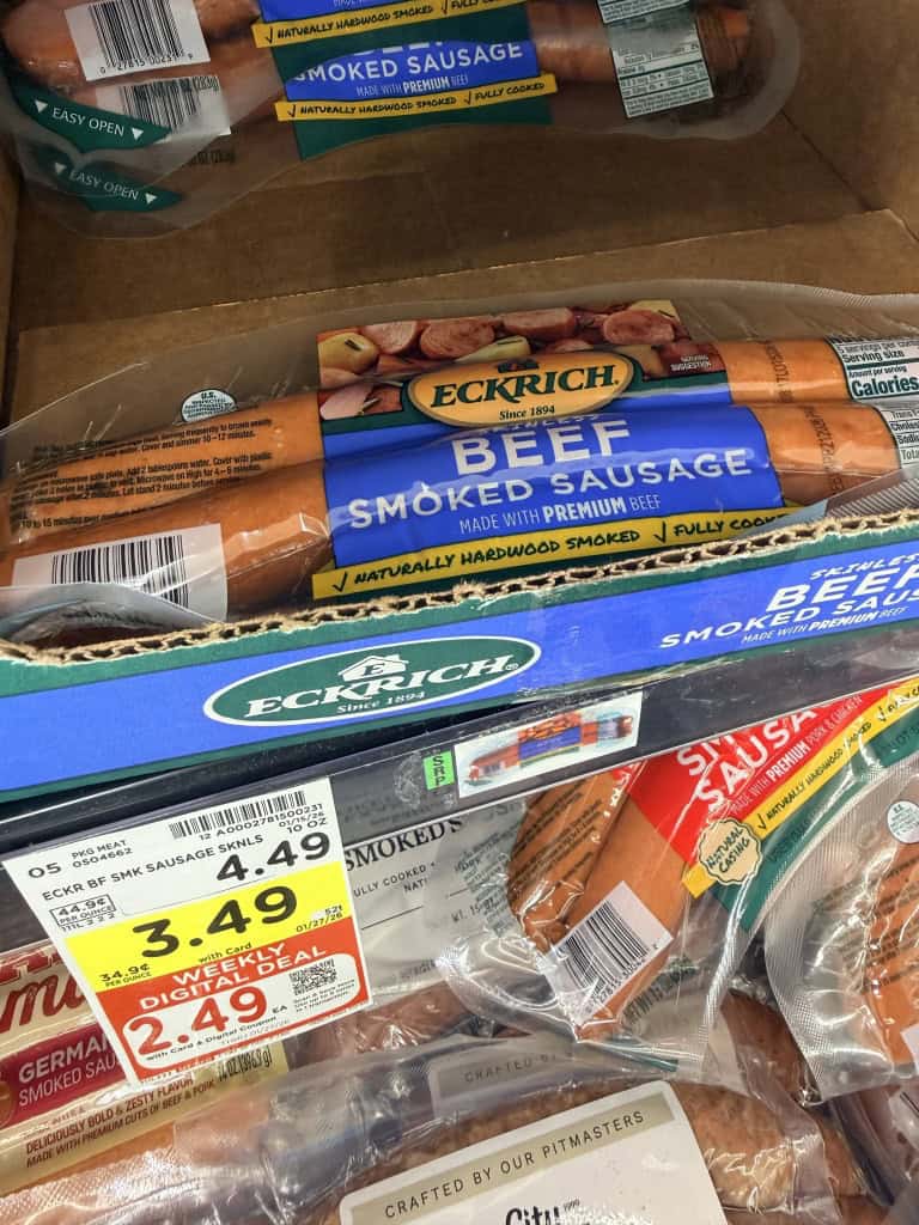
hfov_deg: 56.8
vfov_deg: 71.6
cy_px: 612
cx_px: 460
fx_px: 850
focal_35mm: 24
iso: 250
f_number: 2.2
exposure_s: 1/43
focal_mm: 2.2
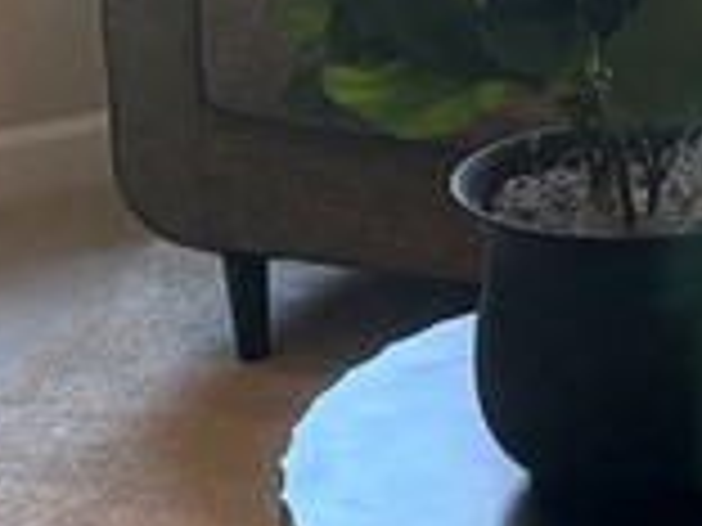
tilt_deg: -11.9
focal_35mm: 171
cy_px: -256
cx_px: 432
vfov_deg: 8.5
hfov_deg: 11.6
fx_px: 3468
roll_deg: +1.9
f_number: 1.6
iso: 160
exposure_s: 1/120
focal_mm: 5.96
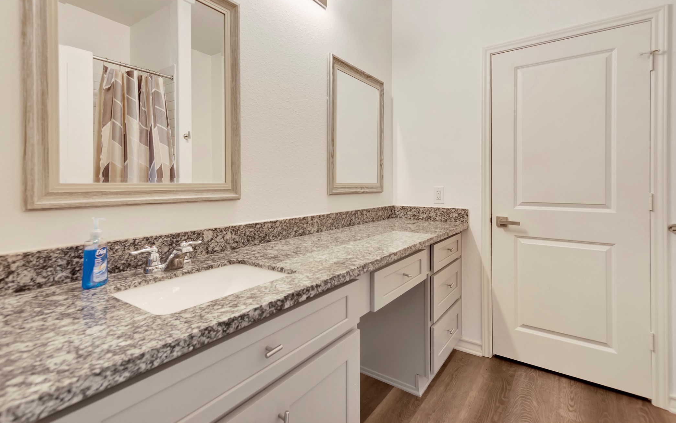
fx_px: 323
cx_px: 331
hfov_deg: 92.6
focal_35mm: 18
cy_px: 189
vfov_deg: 66.2
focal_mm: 11
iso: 100
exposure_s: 1/13
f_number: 5.6
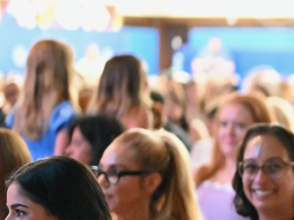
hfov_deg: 9.3
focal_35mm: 202
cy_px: 220
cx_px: 536
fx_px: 1716
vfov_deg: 7.3
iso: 12800
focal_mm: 50
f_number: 1.8
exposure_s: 1/250
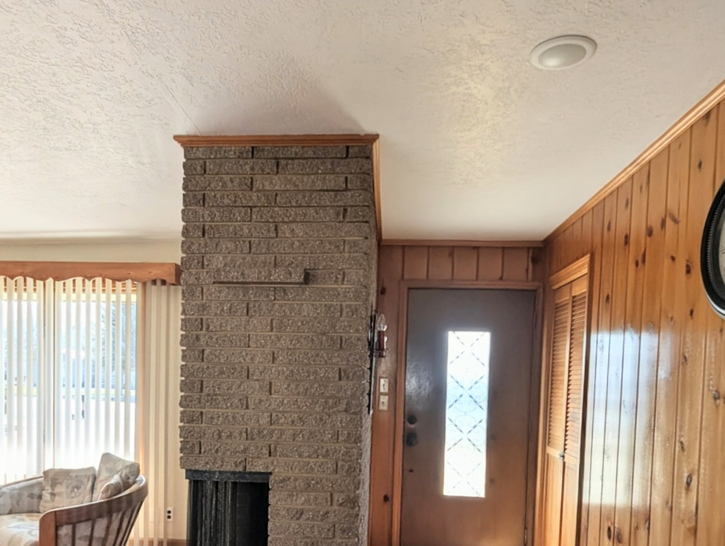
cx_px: 318
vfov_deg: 55.7
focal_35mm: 23
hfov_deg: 73.5
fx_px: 482
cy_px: 420
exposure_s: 1/217
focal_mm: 1.95
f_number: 2.2
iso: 40
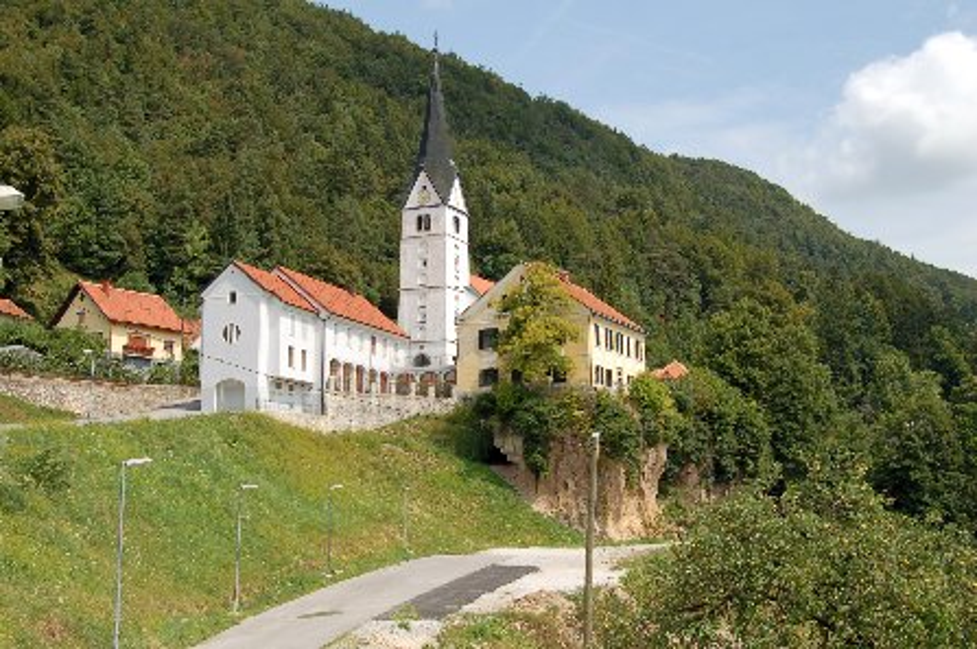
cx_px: 488
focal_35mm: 46
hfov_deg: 42.4
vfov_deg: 28.9
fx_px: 1261
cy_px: 324
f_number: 9
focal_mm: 31
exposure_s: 1/320
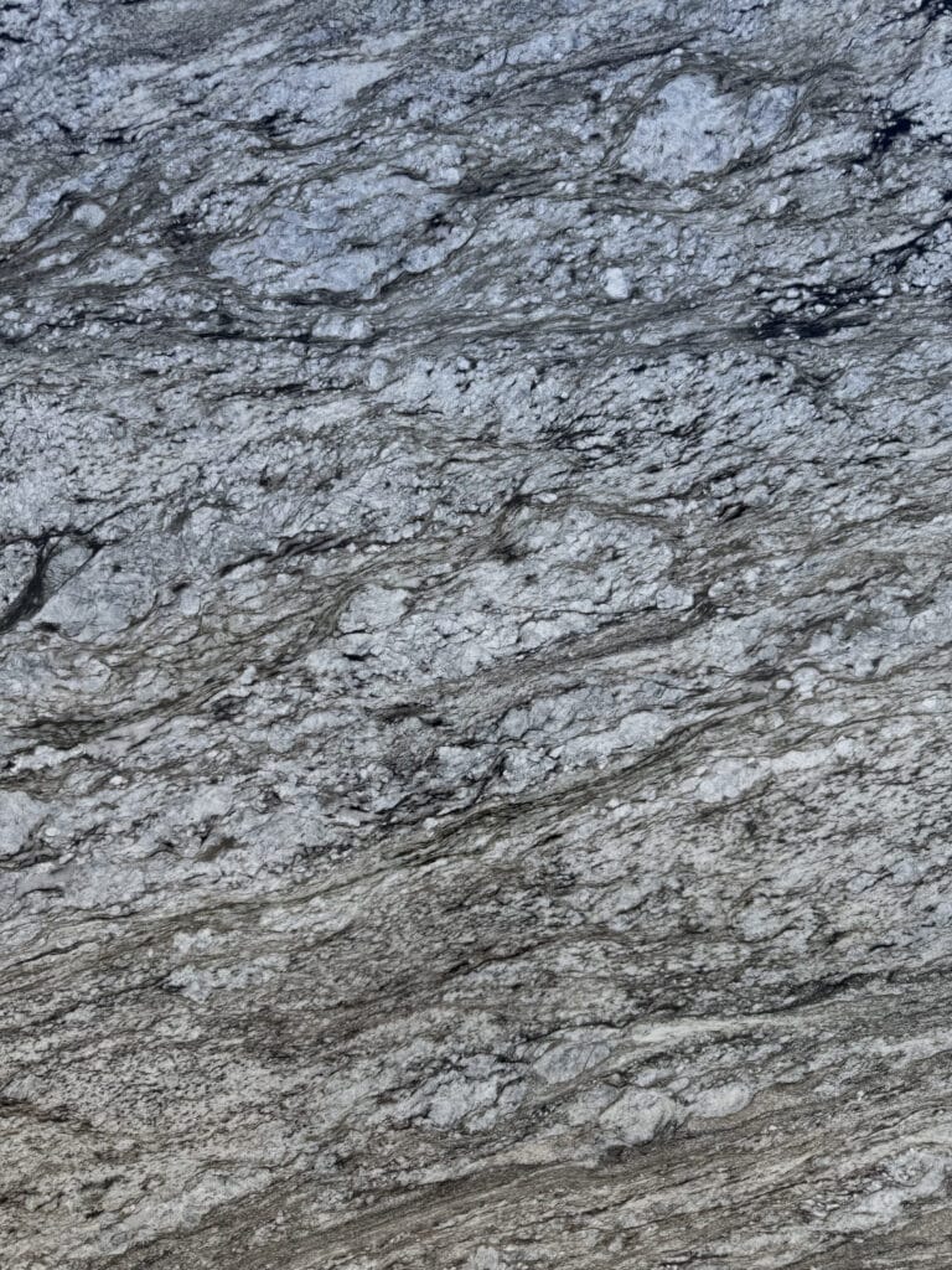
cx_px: 476
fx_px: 880
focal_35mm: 24
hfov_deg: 56.8
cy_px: 635
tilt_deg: -13.5
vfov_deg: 71.6
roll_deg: +2.4
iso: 80
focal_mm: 6.76
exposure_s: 1/2105
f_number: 1.78
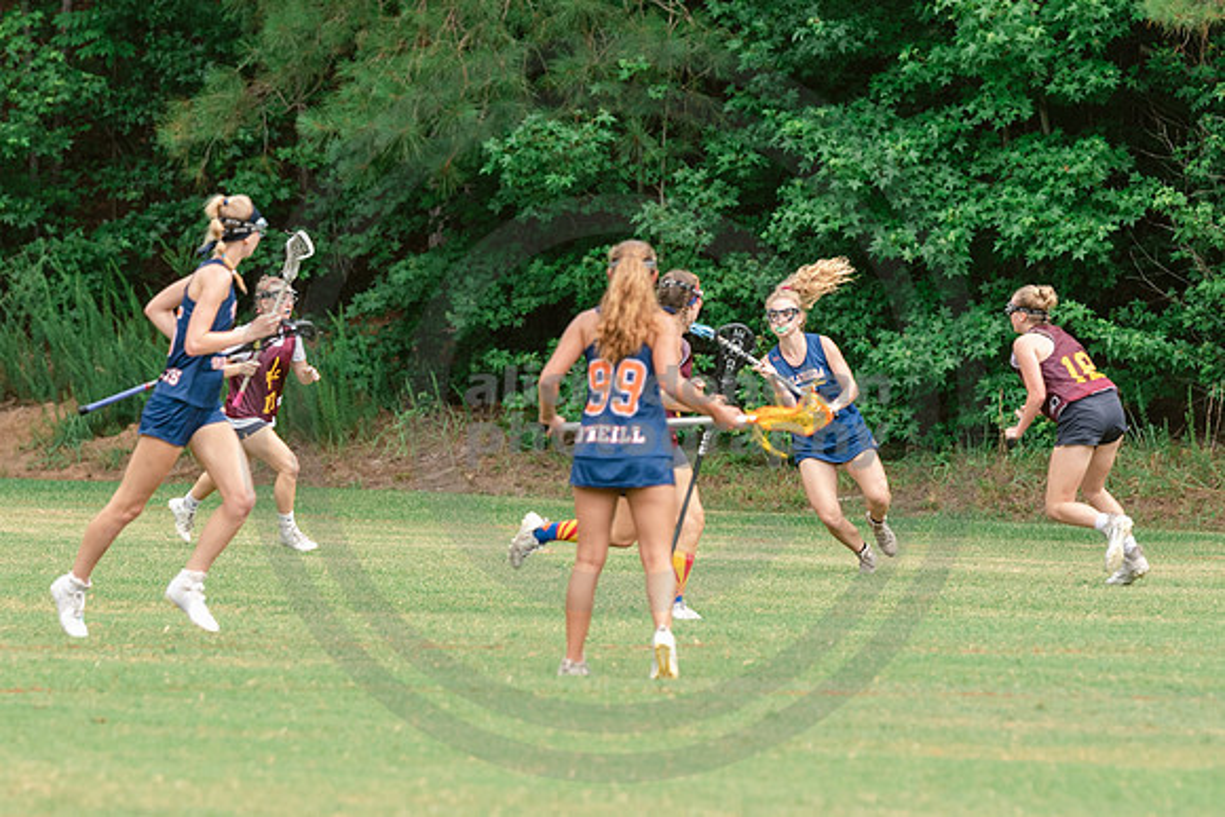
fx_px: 15515
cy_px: 458
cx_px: 725
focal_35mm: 456
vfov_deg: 3.0
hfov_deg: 4.5
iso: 250
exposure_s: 1/1000
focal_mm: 200
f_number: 4
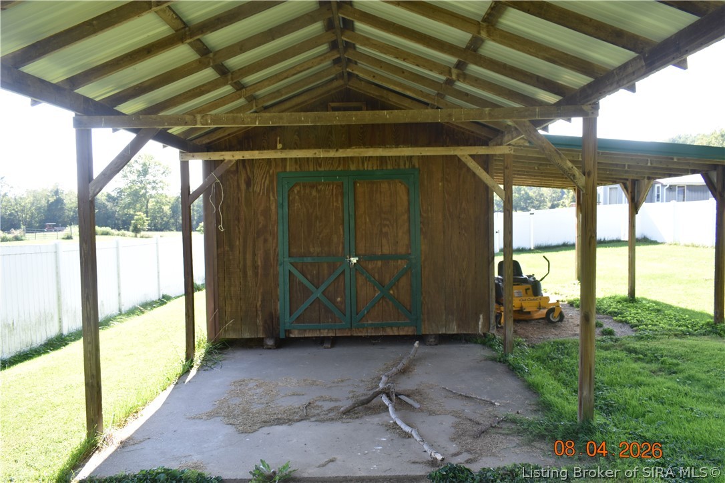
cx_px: 362
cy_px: 242
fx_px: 544
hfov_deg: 67.4
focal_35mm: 27
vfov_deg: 47.9
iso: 280
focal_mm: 18
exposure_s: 1/125
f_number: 5.6
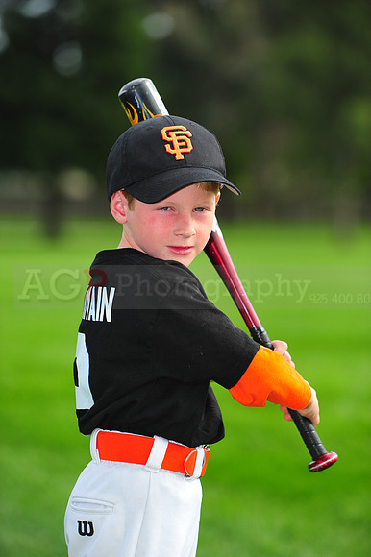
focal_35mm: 165
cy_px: 278
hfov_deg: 8.3
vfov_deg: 12.5
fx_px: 2553
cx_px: 186
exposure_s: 1/1600
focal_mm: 165
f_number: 4.5
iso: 400
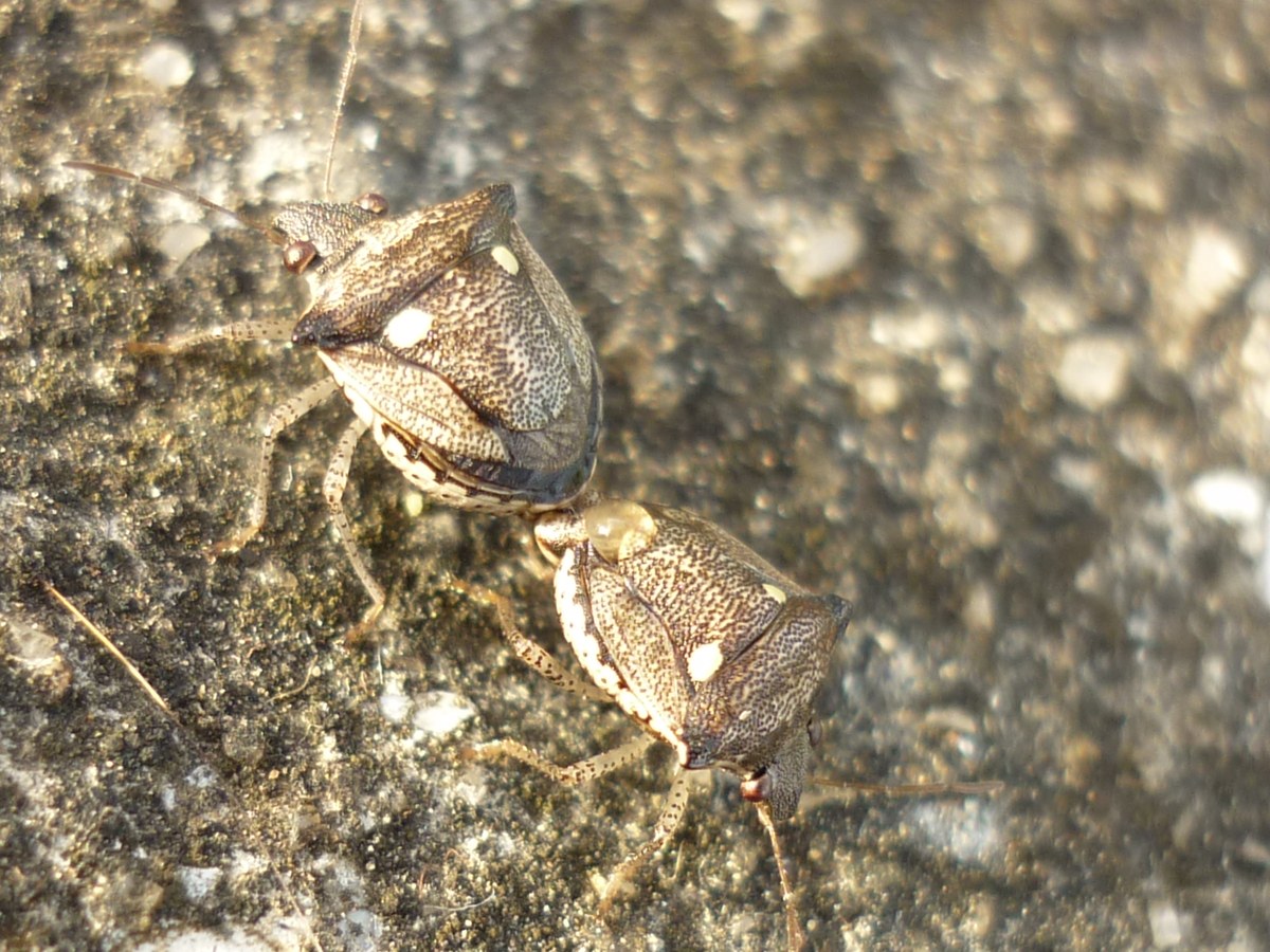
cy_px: 476
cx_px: 635
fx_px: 1211
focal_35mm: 33
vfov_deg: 42.9
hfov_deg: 55.4
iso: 80
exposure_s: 1/50
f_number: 2.8
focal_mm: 5.5
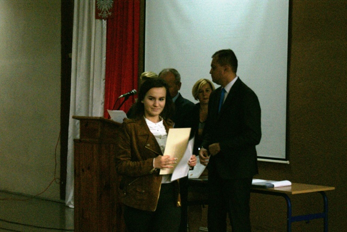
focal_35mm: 82
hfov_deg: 24.6
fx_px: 796
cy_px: 116
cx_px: 174
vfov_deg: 16.6
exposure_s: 1/80
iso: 400
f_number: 5.6
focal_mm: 55
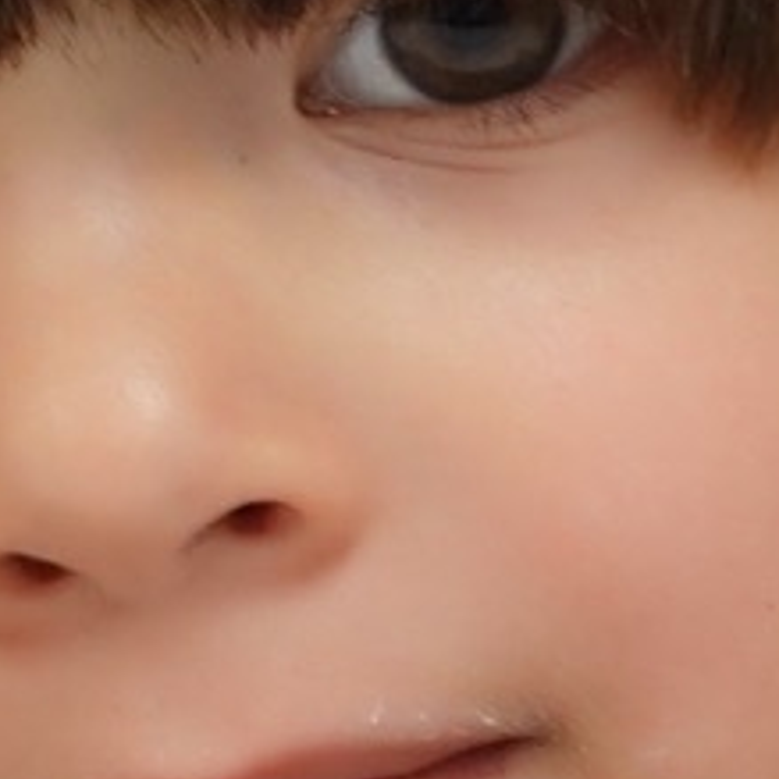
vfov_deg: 4.6
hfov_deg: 4.6
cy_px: 206
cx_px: 391
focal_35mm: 381
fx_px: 9700
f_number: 2.8
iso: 320
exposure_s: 1/50
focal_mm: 15.67
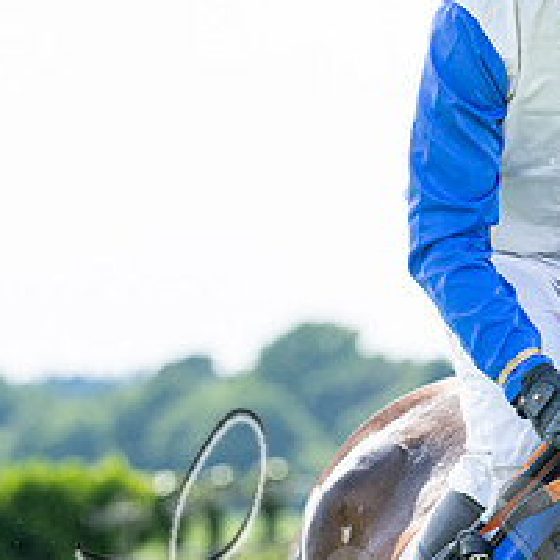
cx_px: 667
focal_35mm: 561
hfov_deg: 3.1
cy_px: 391
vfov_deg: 3.1
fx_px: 10268
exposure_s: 1/800
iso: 200
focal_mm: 165
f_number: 5
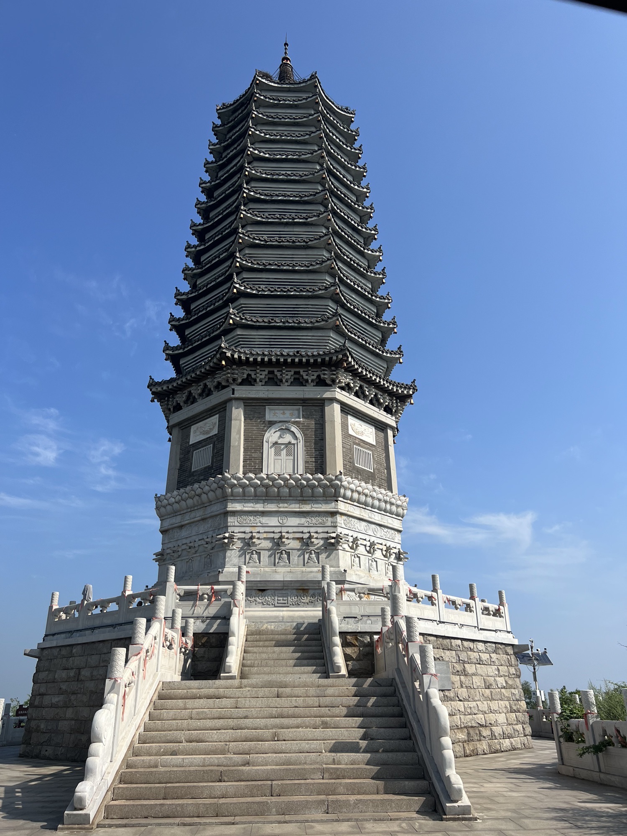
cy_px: 418
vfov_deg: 67.3
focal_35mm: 26
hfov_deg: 53.1
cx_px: 314
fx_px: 628
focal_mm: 5.7
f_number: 1.5
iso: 50
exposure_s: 1/5587
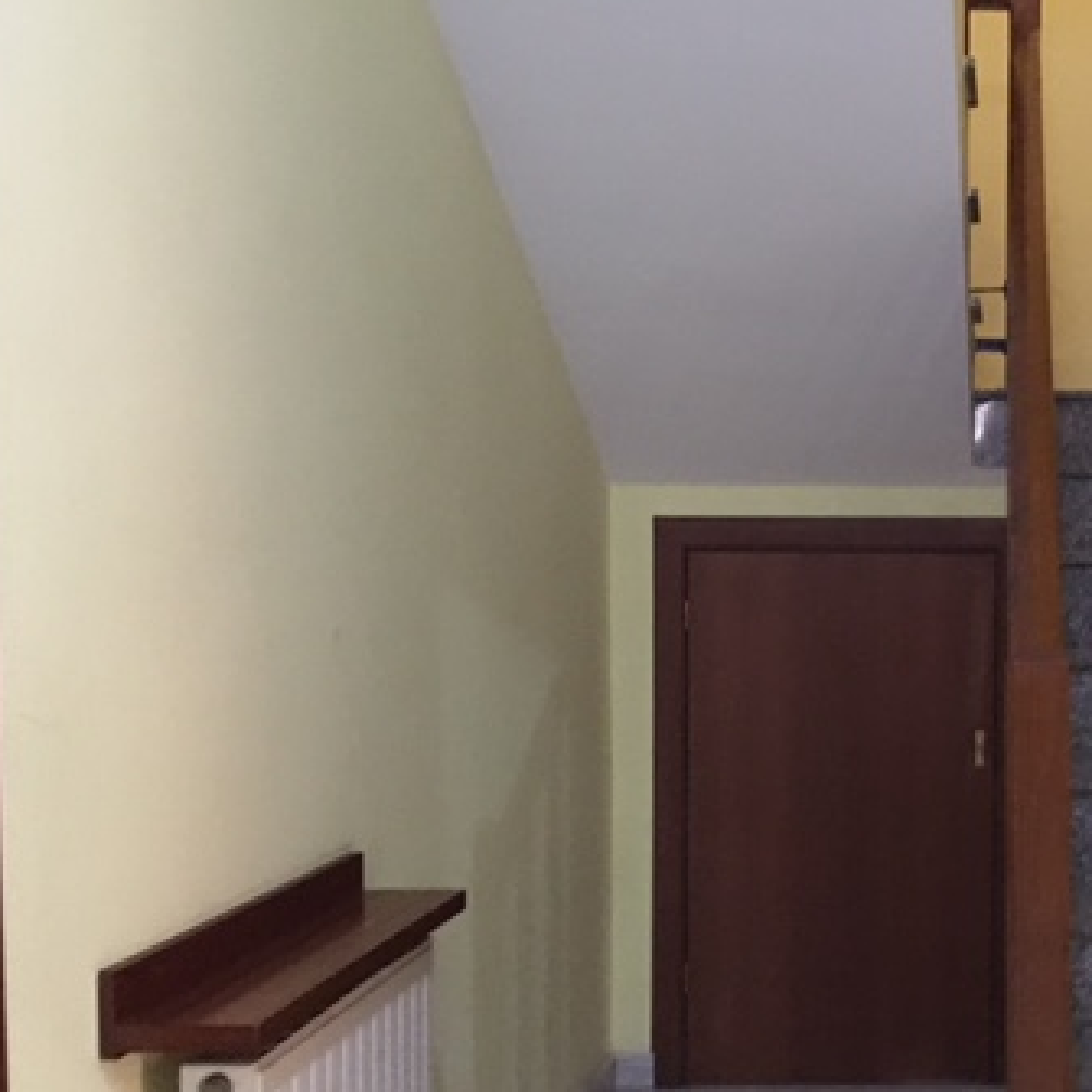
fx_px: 1749
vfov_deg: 34.6
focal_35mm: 49
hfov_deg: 32.7
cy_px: 623
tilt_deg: -2.7
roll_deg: +0.7
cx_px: 1014
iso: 640
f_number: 2.2
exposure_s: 1/17
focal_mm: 4.15
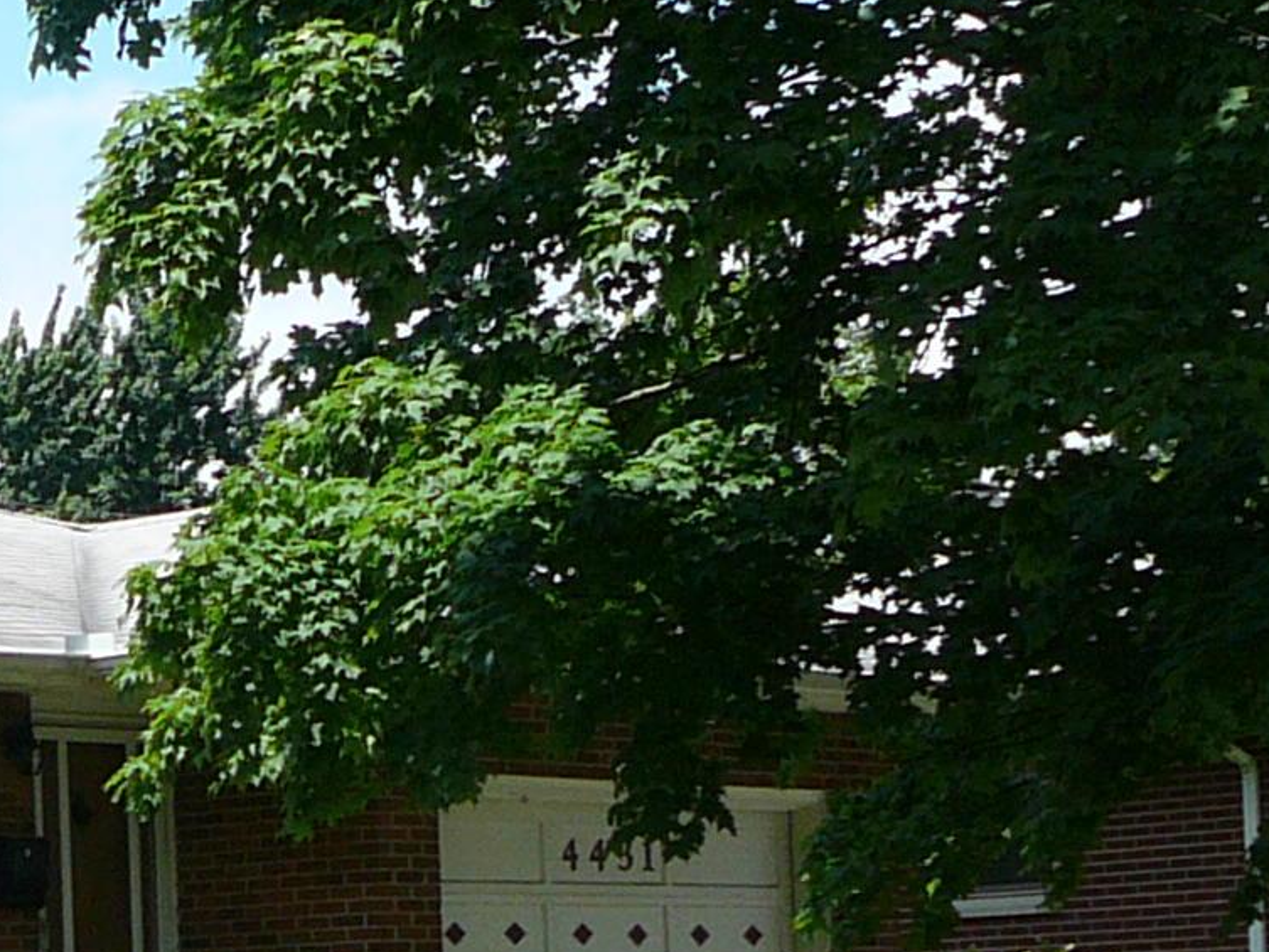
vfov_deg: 12.4
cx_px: -549
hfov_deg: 15.4
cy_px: 868
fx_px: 4363
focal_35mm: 119
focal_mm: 5.2
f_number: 2.8
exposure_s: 1/1000
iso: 80
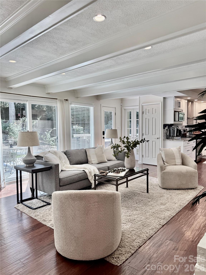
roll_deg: +0.2
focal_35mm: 24
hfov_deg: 56.8
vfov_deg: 71.6
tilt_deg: -4.5
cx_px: 103
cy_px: 138
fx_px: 190
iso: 80
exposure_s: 1/236
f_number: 1.78
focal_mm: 6.76
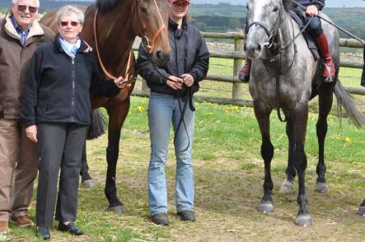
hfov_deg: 19.8
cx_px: 256
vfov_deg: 13.2
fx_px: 1043
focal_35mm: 103
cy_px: 84
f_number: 8
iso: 200
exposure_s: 1/250
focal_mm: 38
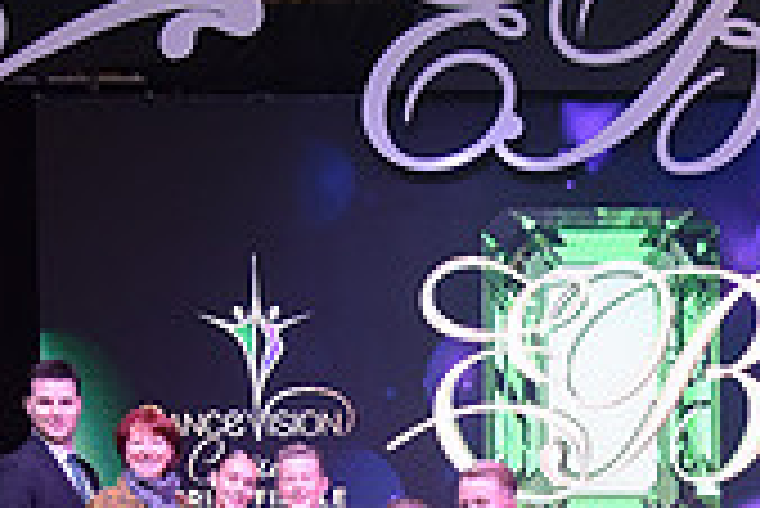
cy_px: 766
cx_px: 648
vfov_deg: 13.4
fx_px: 2028
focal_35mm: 96
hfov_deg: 20.9
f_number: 5
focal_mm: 28
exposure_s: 1/250
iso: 1600
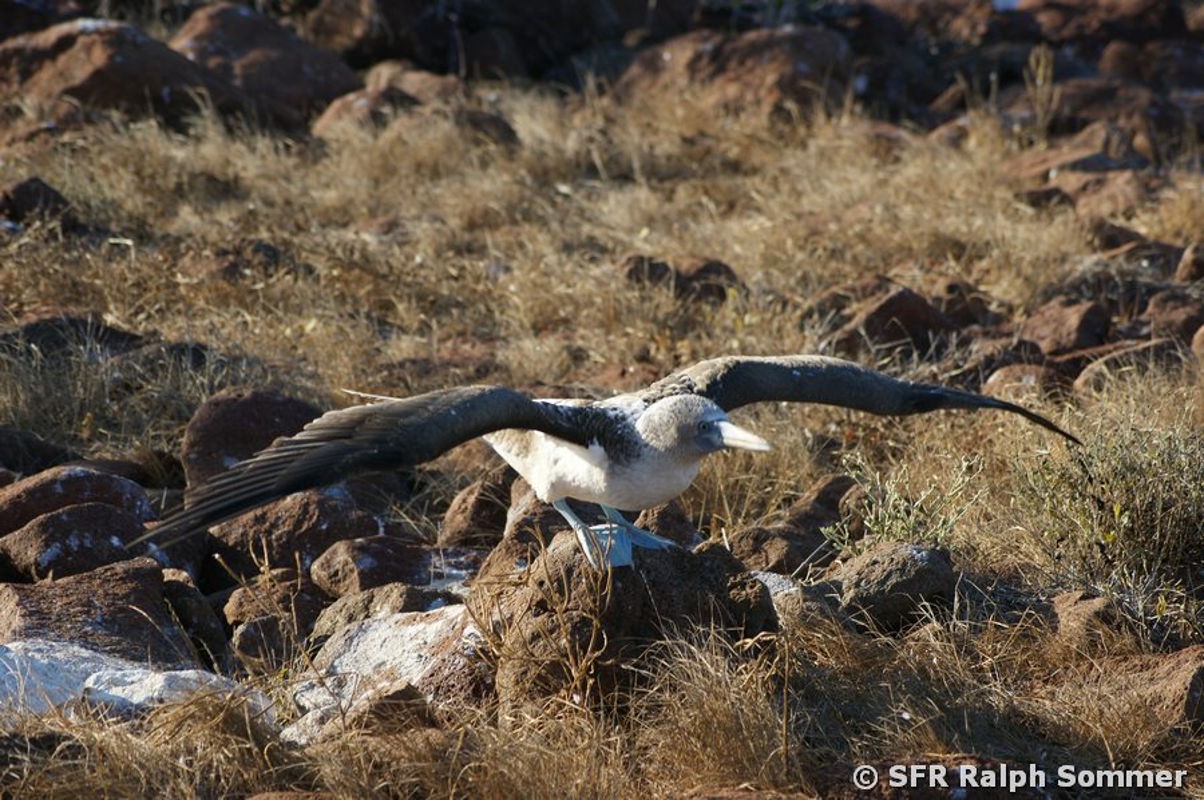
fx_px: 5262
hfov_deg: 13.1
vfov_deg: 8.7
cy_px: 400
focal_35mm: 158
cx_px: 602
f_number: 5.6
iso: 100
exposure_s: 1/320
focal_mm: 105
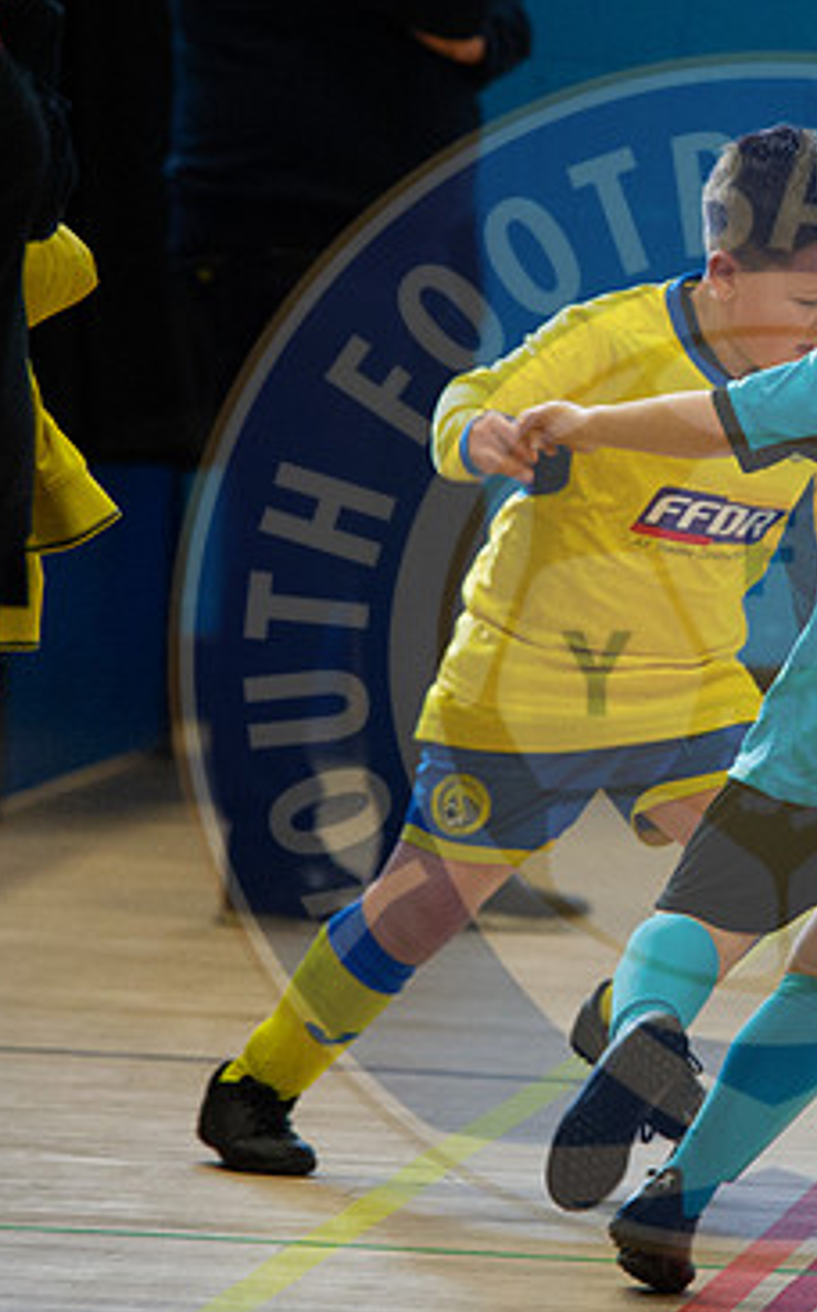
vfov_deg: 3.8
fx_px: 19569
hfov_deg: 2.4
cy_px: 559
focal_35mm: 548
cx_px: 767
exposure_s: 1/400
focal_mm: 300
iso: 6400
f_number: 5.6
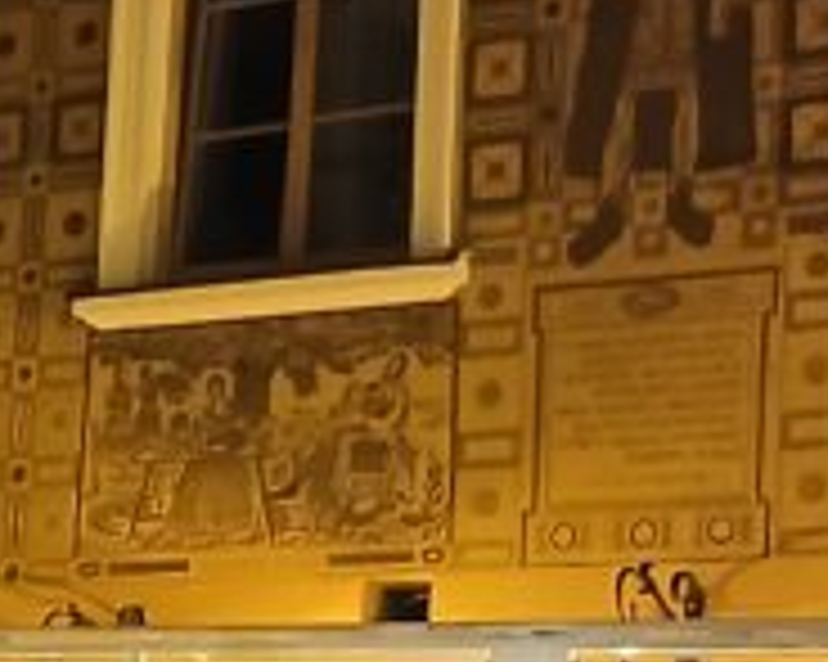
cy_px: 486
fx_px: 3600
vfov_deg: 10.5
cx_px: -117
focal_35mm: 147
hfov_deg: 12.8
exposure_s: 1/20
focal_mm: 3.98
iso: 500
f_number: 1.8
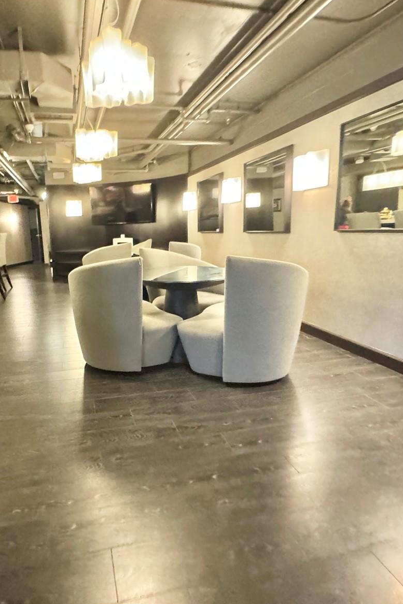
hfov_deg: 60.4
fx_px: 336
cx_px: 132
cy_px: 296
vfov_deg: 84.0
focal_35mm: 20
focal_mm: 2.22
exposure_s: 1/60
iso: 1000
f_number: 2.2
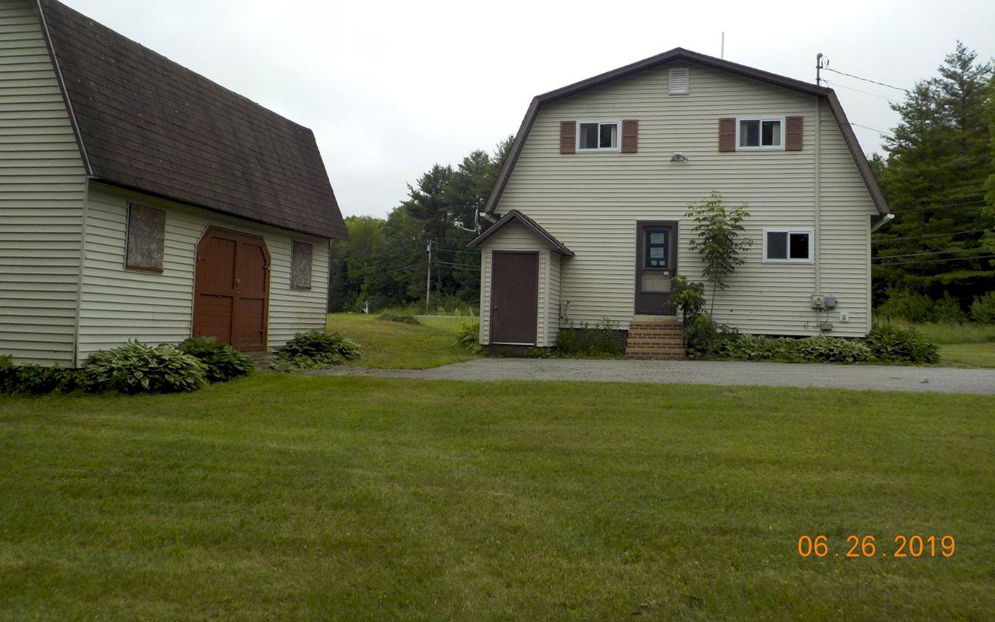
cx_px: 498
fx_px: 868
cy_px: 248
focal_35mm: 32
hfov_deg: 59.7
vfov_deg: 39.3
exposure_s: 1/640
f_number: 3.3
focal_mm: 4.1
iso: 125
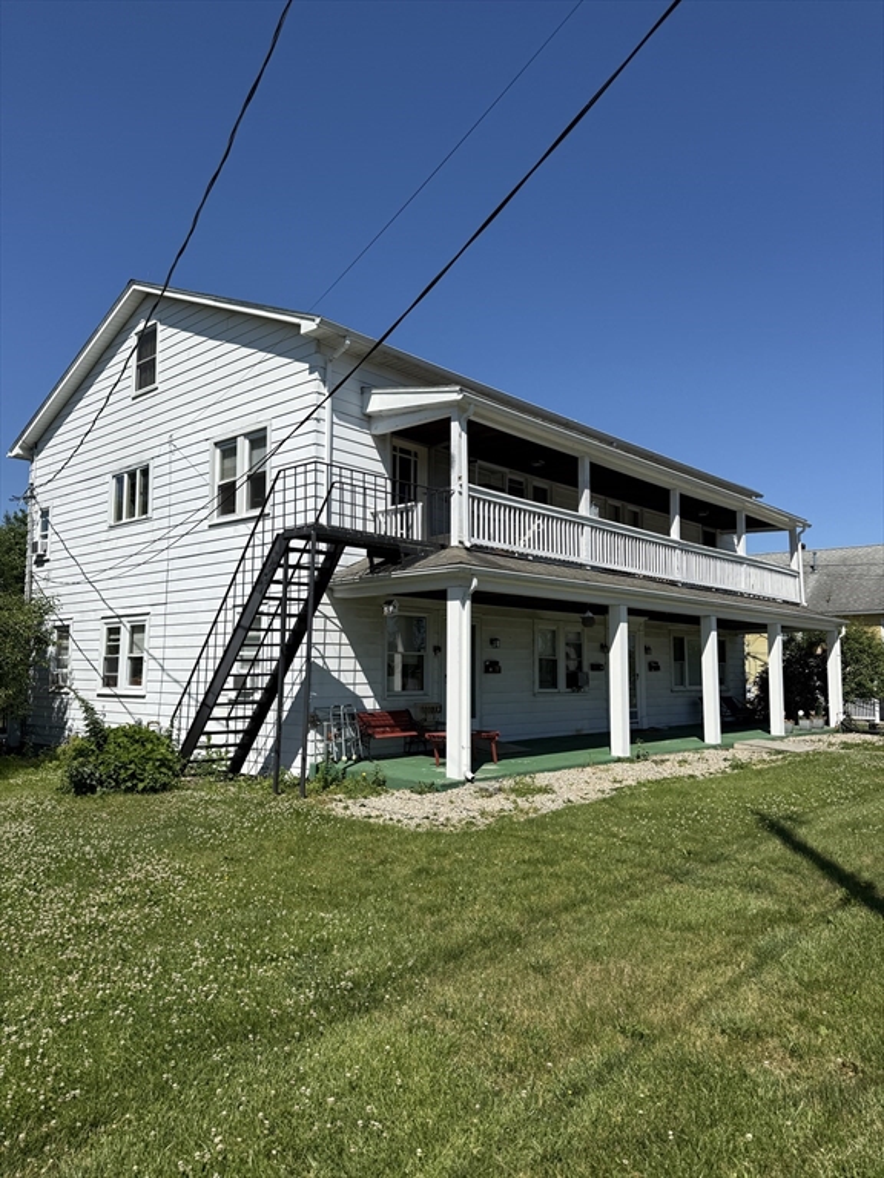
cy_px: 589
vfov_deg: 71.6
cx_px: 442
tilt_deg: +7.9
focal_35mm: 24
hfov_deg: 56.8
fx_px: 817
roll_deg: +0.3
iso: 80
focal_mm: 6.76
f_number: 1.78
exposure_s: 1/6711
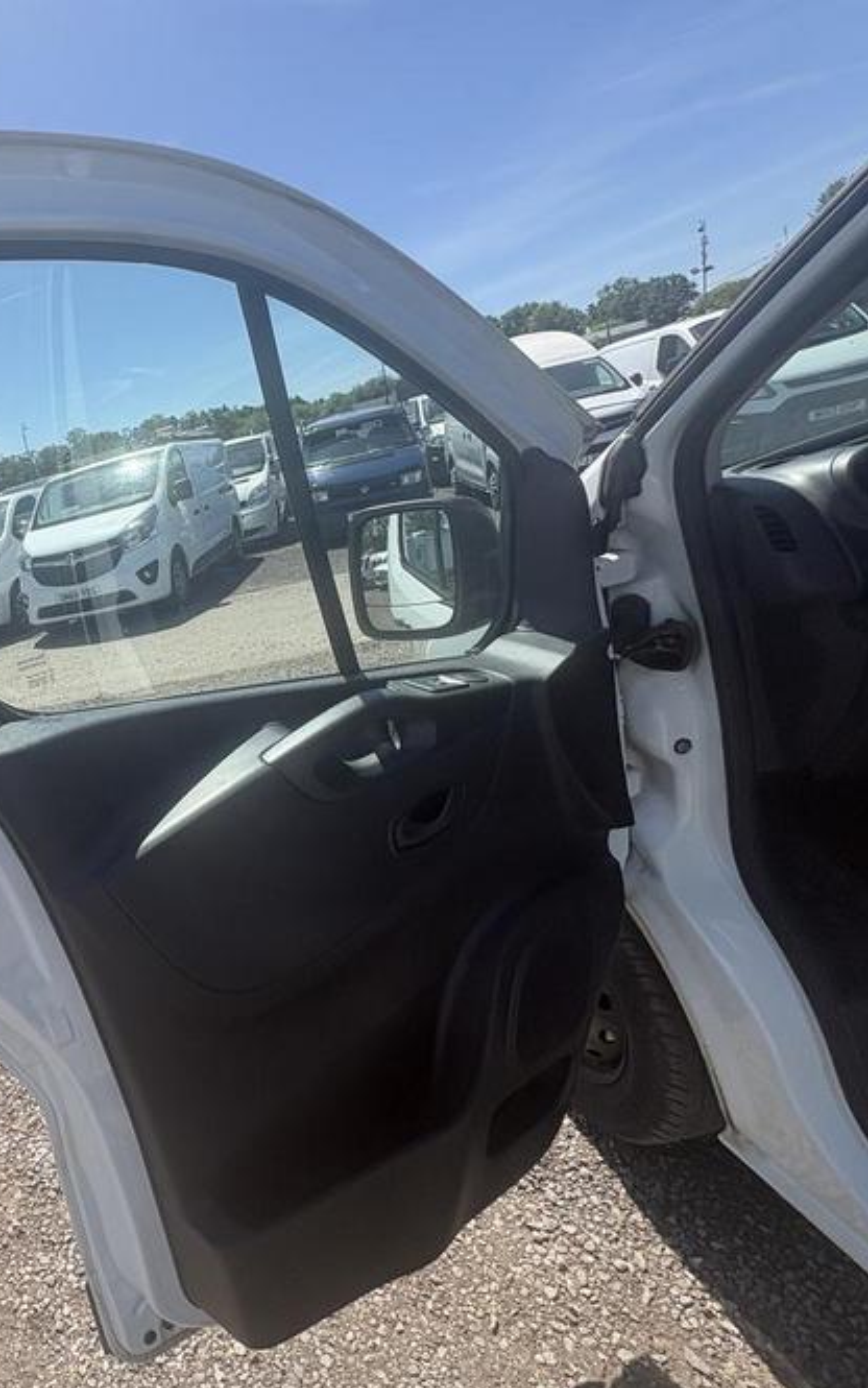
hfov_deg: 51.8
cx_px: 69
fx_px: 756
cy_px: 699
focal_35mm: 20
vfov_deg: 85.0
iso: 40
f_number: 2.2
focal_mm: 2.22
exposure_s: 1/812
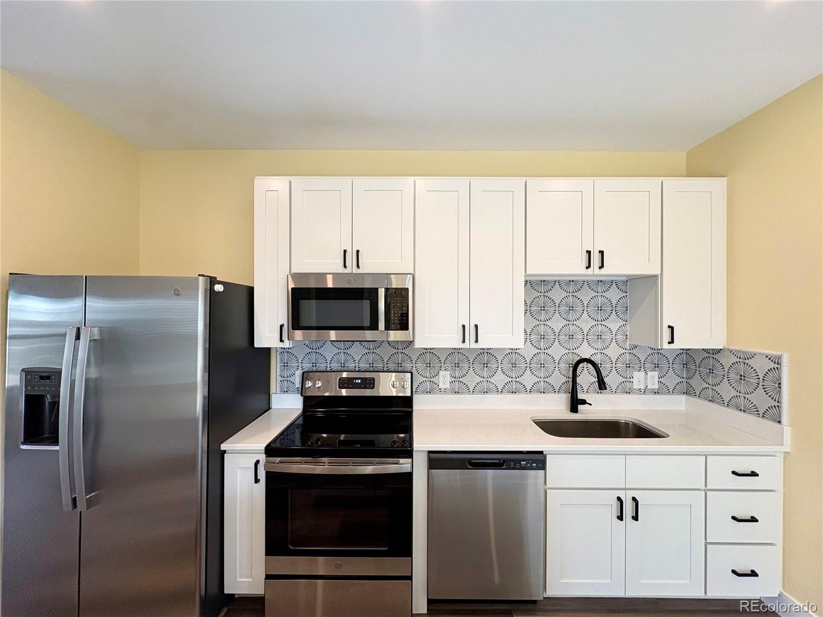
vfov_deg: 85.7
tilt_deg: +0.5
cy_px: 308
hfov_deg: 102.1
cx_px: 412
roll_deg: -0.2
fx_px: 333
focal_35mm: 14
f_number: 2.2
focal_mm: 2.22
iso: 160
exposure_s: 1/120
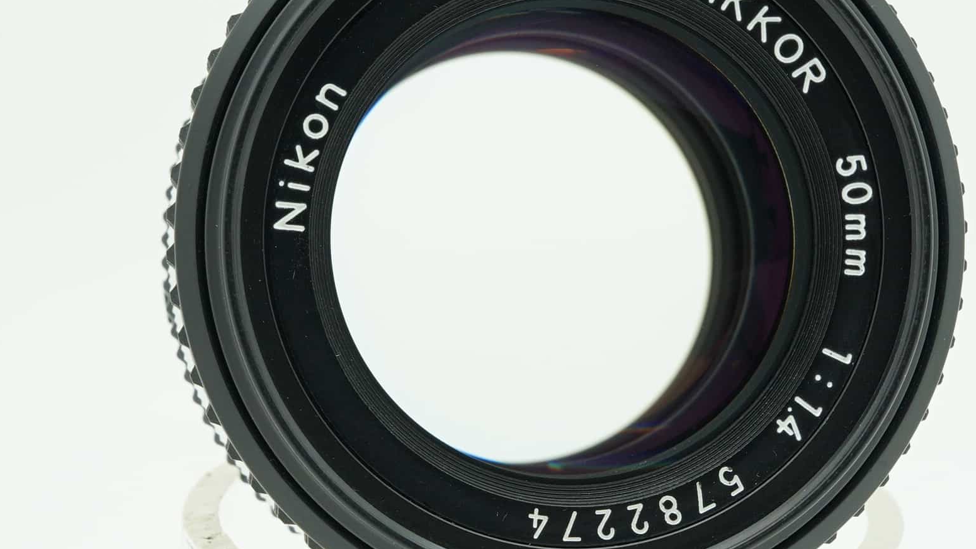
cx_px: 541
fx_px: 3235
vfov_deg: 9.7
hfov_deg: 17.2
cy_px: 239
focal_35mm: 125
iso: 800
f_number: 16
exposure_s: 1/25
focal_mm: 63
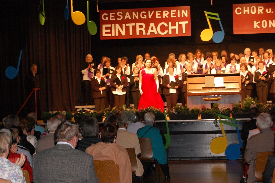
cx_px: 138
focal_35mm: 82
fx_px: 630
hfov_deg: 24.6
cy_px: 92
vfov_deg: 16.5
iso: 1600
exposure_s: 1/60
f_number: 5.6
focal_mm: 55
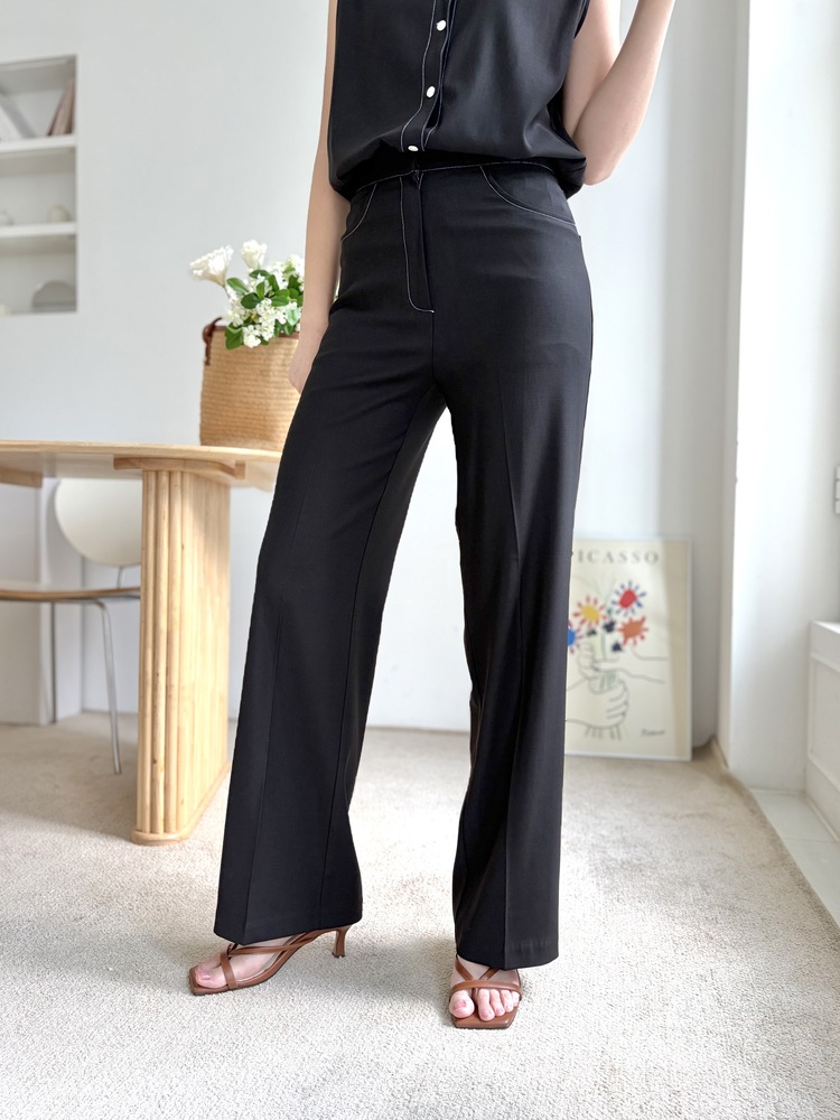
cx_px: 420
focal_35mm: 26
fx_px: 841
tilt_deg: -1.5
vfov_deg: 67.3
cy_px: 560
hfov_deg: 53.1
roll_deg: -1.2
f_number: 1.6
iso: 125
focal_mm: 5.96
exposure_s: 1/120
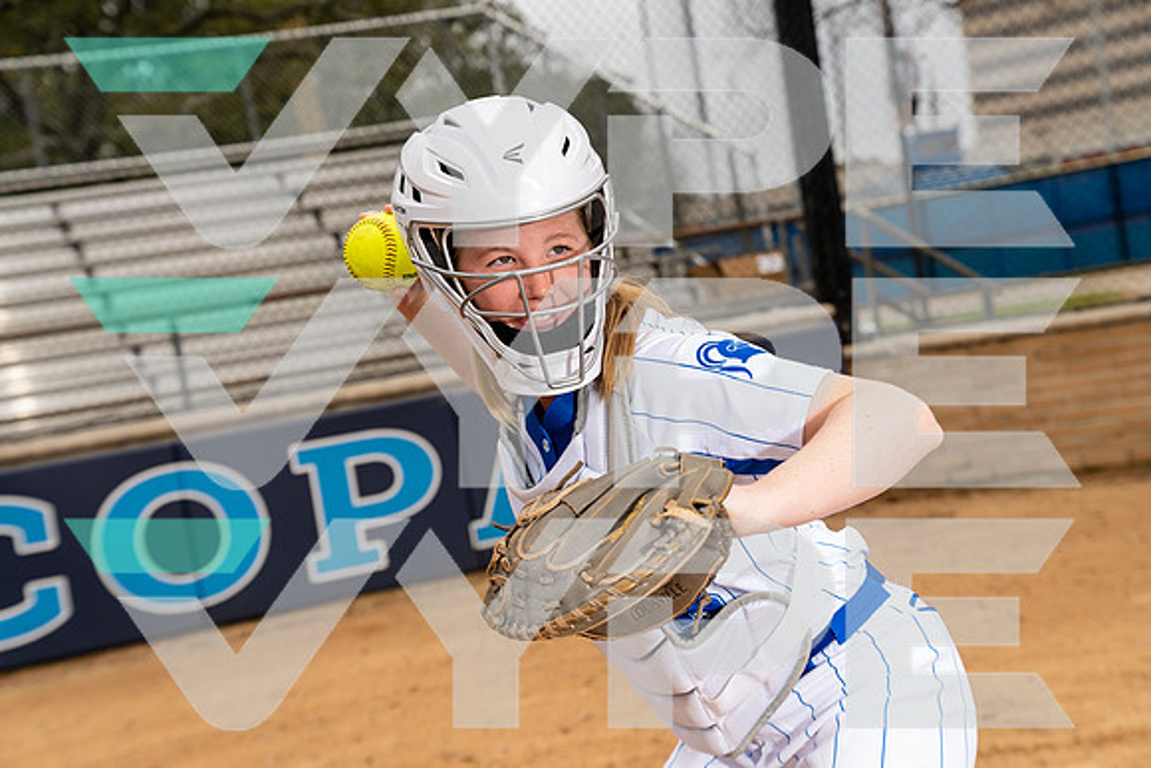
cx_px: 576
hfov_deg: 31.4
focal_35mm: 64
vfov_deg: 21.3
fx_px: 2047
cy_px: 384
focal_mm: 64
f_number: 4.5
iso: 200
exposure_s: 1/250
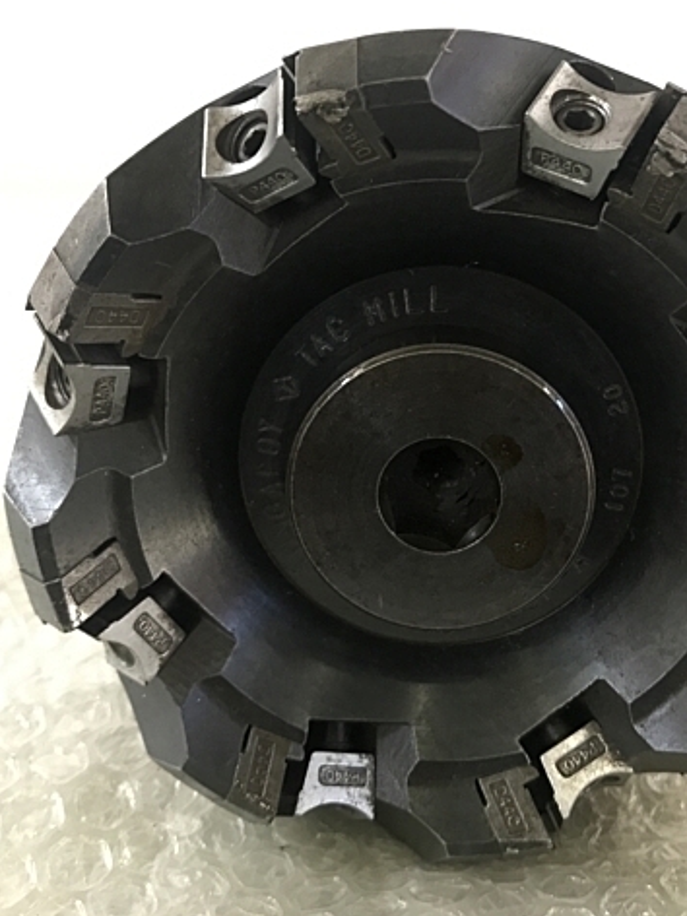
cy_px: 462
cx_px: 408
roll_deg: -2.2
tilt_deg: -32.5
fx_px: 1006
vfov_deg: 49.0
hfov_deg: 37.6
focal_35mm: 38
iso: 32
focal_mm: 3.99
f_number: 1.8
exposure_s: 1/24
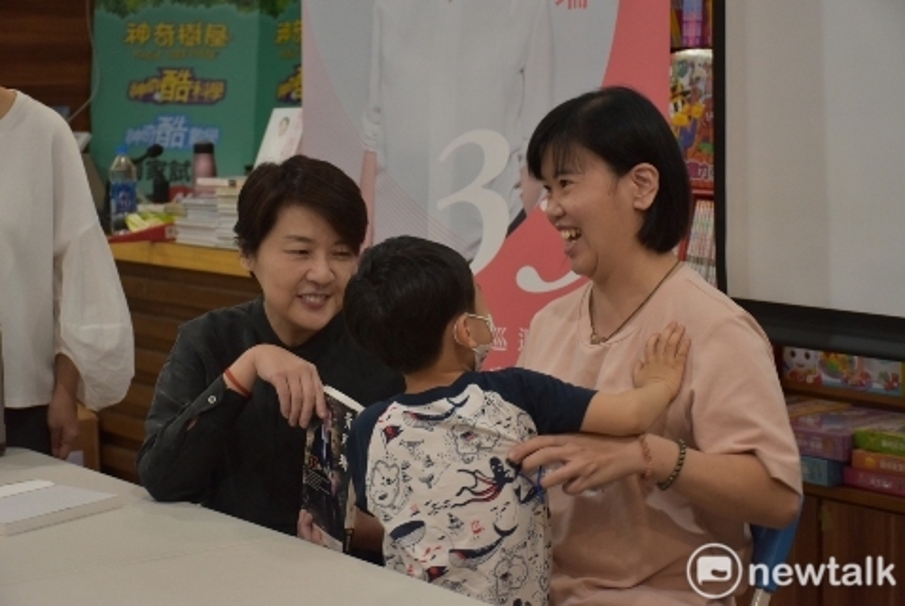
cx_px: 452
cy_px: 303
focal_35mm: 78
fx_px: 1963
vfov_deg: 17.5
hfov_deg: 26.0
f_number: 4.8
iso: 800
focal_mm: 52
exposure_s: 1/80
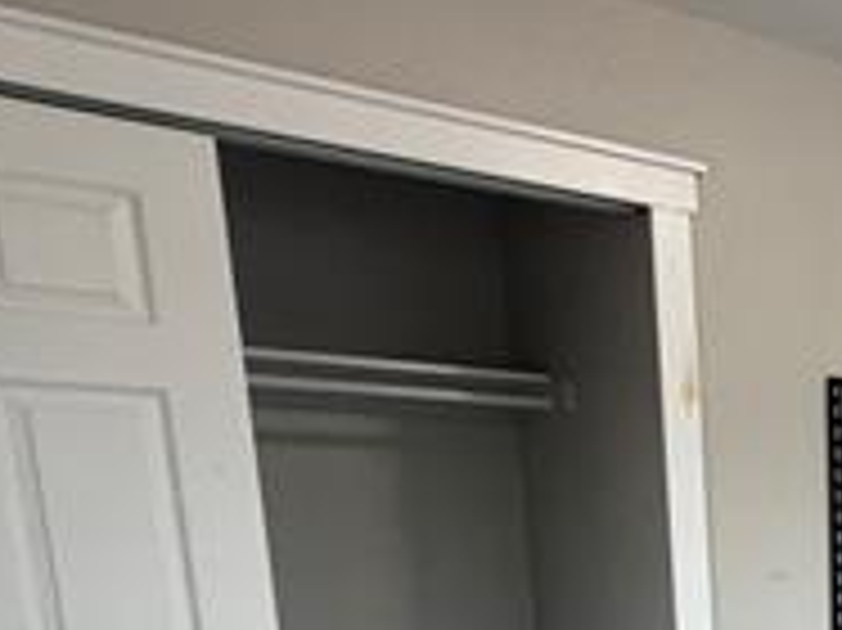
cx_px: 1121
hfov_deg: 30.4
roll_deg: -0.7
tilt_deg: -10.6
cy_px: 740
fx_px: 1167
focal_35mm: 48
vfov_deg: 27.0
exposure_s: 1/106
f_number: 2.2
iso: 320
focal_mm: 2.22
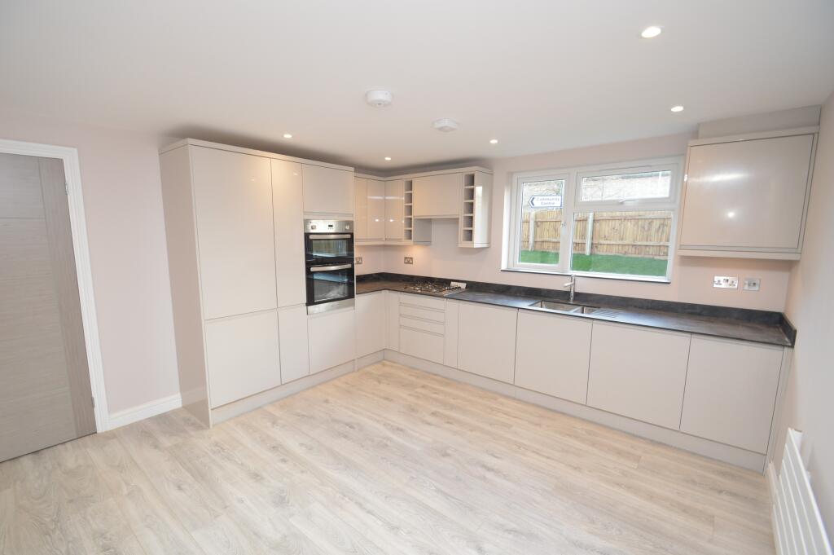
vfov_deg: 77.2
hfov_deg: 100.4
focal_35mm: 15
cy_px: 278
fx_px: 347
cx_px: 417
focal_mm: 10
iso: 400
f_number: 4
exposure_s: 1/60
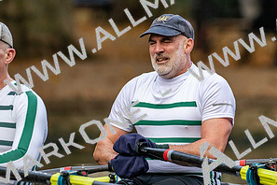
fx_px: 6017
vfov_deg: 1.8
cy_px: 98
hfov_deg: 2.6
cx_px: 119
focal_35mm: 782
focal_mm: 400
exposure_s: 1/2500
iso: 3200
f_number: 4.5
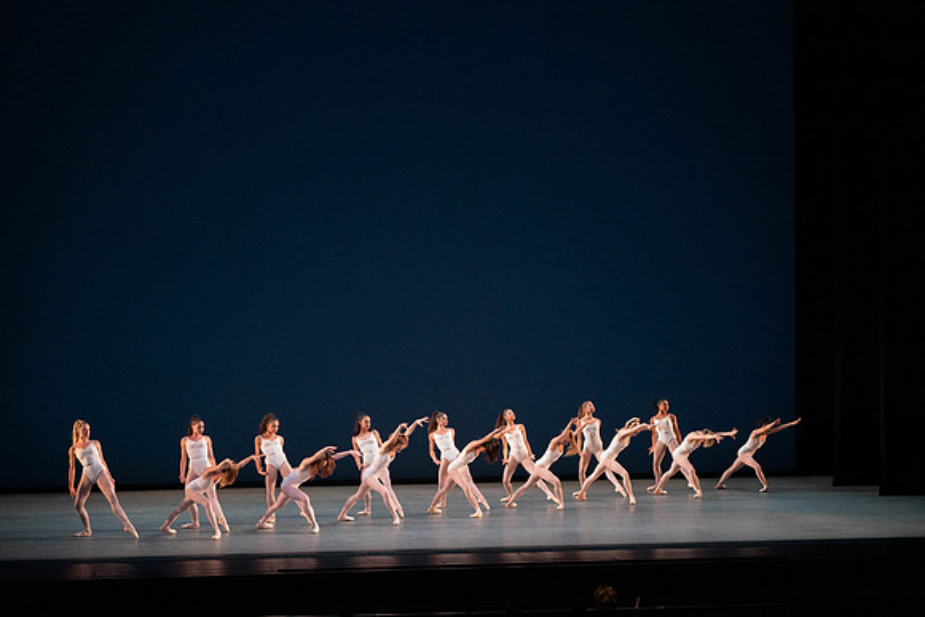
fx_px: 2570
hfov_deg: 20.4
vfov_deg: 13.7
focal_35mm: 100
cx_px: 462
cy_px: 308
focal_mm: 100
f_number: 6.3
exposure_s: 1/400
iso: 5000
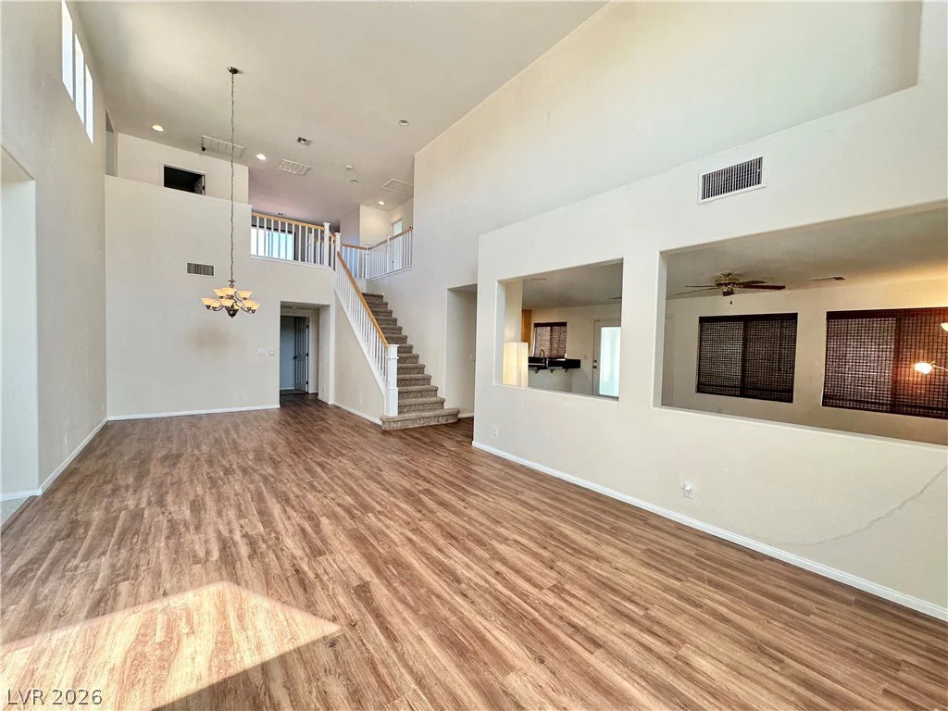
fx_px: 383
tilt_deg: -1.1
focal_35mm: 14
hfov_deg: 102.1
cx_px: 474
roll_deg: -1.3
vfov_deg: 85.7
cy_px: 356
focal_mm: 2.22
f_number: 2.2
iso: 80
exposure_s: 1/120
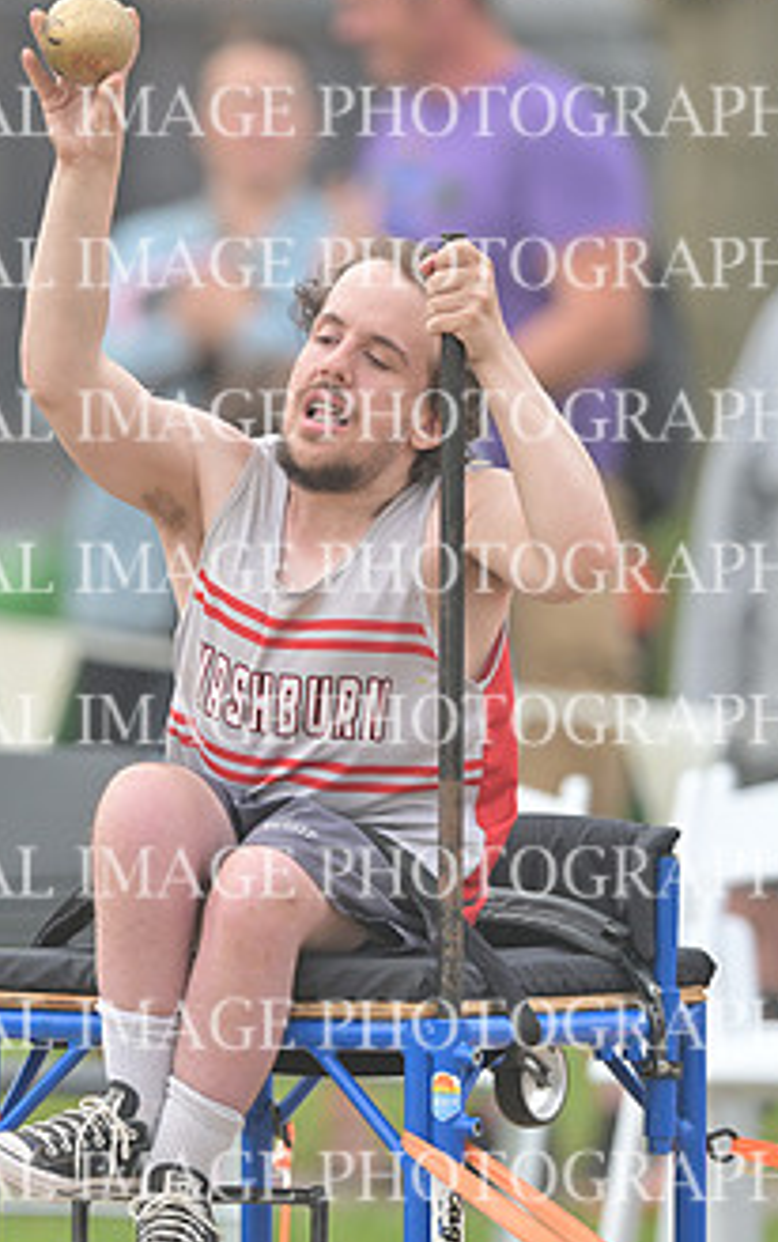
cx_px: 298
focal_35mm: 718
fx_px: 24326
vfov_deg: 2.9
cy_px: 644
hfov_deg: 1.8
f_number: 3.2
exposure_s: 1/2000
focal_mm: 400
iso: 500
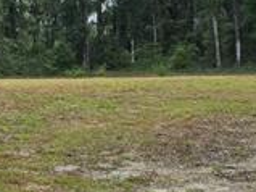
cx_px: -151
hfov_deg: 12.5
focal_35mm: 148
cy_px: -10
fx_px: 1094
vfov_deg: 9.9
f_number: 1.7
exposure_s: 1/697
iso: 12
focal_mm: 6.3
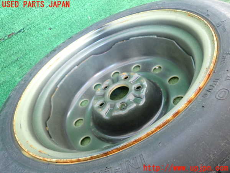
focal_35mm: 25
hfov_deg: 69.4
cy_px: 86
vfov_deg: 54.9
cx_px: 115
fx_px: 166
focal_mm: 4.5
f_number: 2
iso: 640
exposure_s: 1/125
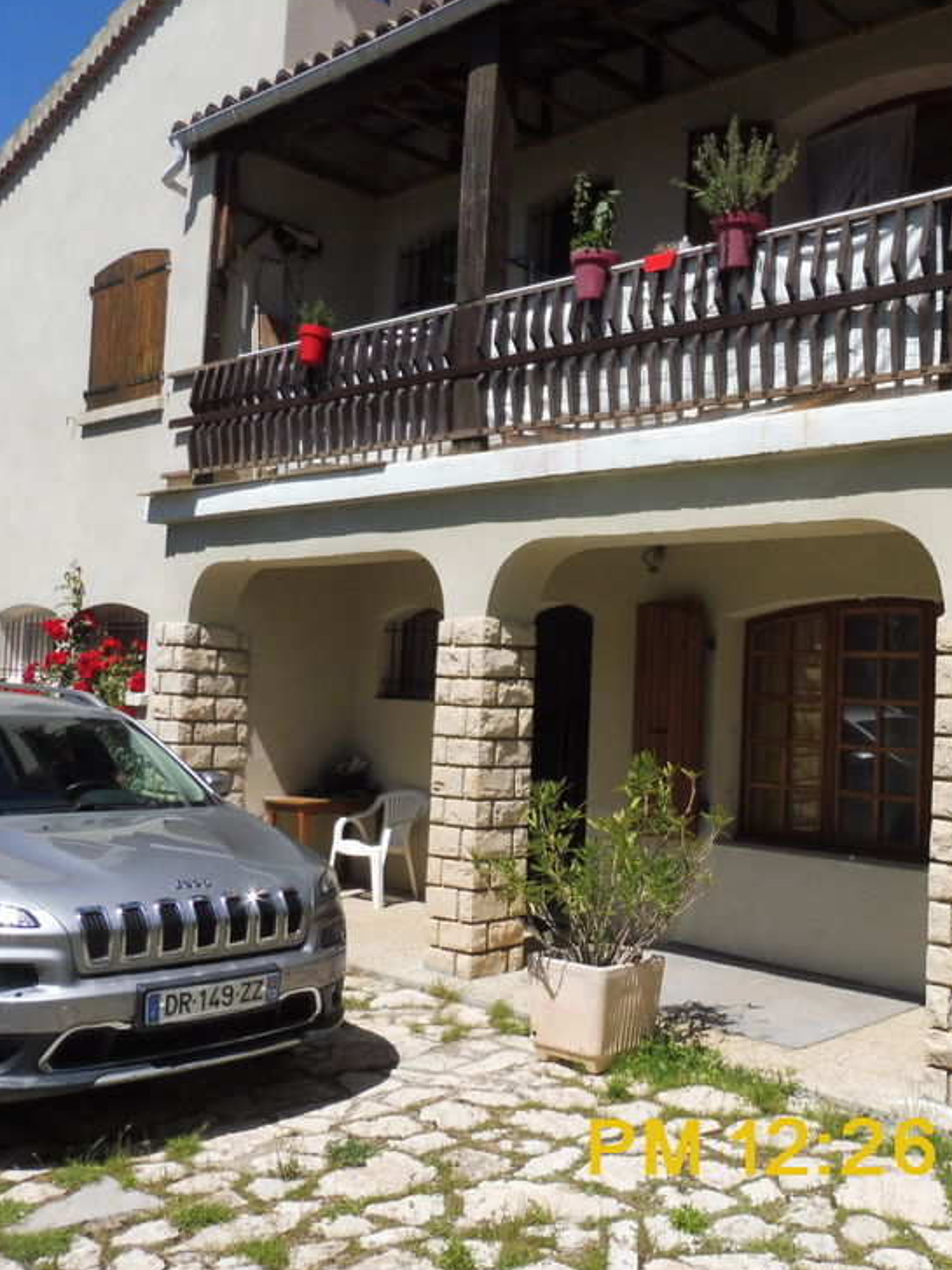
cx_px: 730
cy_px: 634
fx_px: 1210
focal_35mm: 33
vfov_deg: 55.4
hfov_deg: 41.5
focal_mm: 4.3
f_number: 4
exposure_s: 1/1000
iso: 100
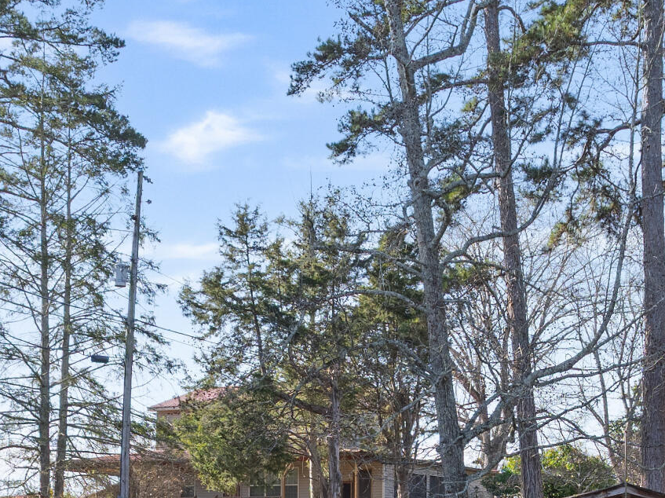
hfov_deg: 23.0
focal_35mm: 85
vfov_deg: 16.3
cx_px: 423
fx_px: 1632
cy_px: 671
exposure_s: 1/400
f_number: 2.8
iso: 100
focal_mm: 12.29
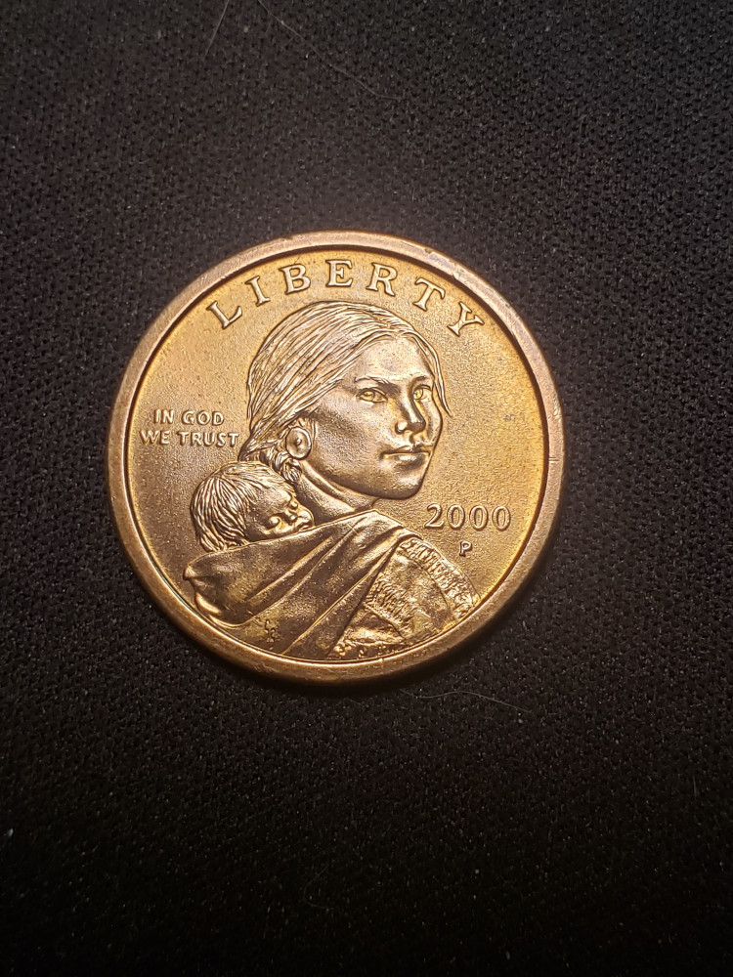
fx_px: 734
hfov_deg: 53.1
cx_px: 366
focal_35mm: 26
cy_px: 488
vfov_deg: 67.3
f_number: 2.4
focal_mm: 4.3
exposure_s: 1/60
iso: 125
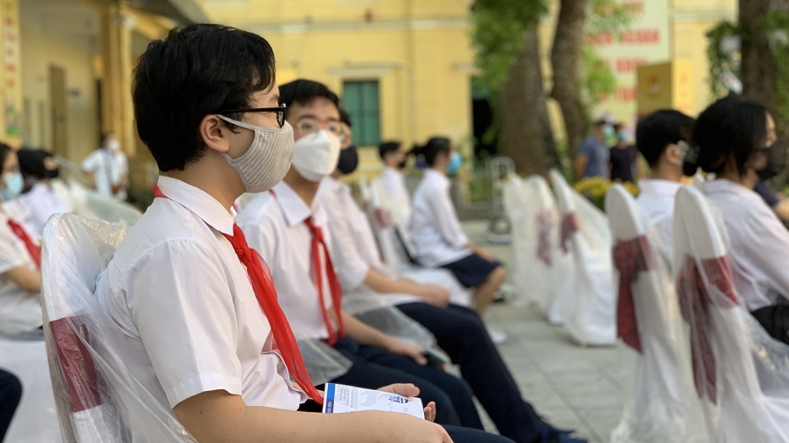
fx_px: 1192
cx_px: 394
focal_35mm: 57
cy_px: 226
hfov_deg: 36.6
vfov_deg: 21.1
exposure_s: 1/122
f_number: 2.4
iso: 50
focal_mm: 6
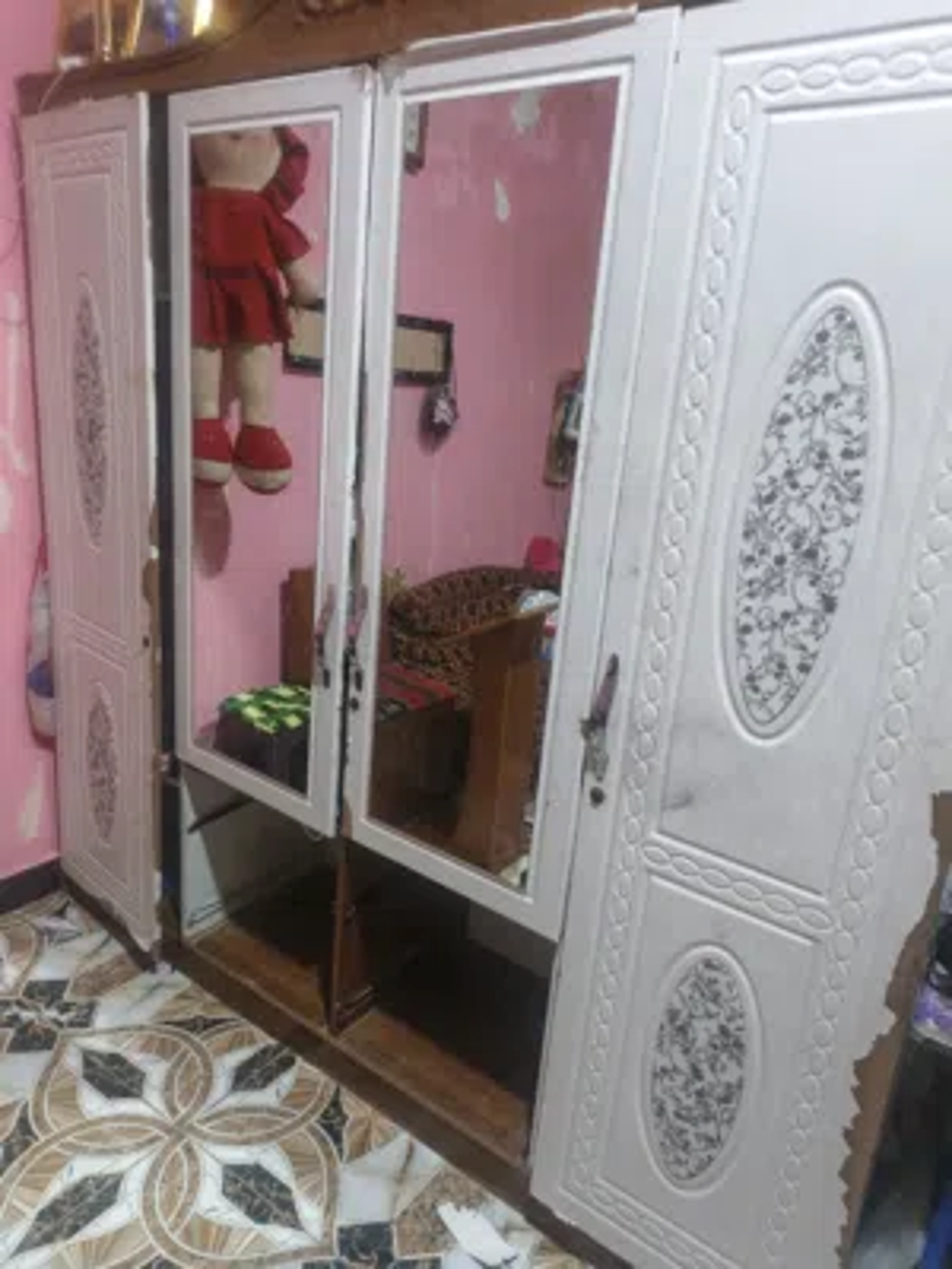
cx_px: 476
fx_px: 843
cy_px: 634
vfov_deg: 73.9
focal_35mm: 23
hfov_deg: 58.9
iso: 414
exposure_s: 1/50
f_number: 1.8
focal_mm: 5.56
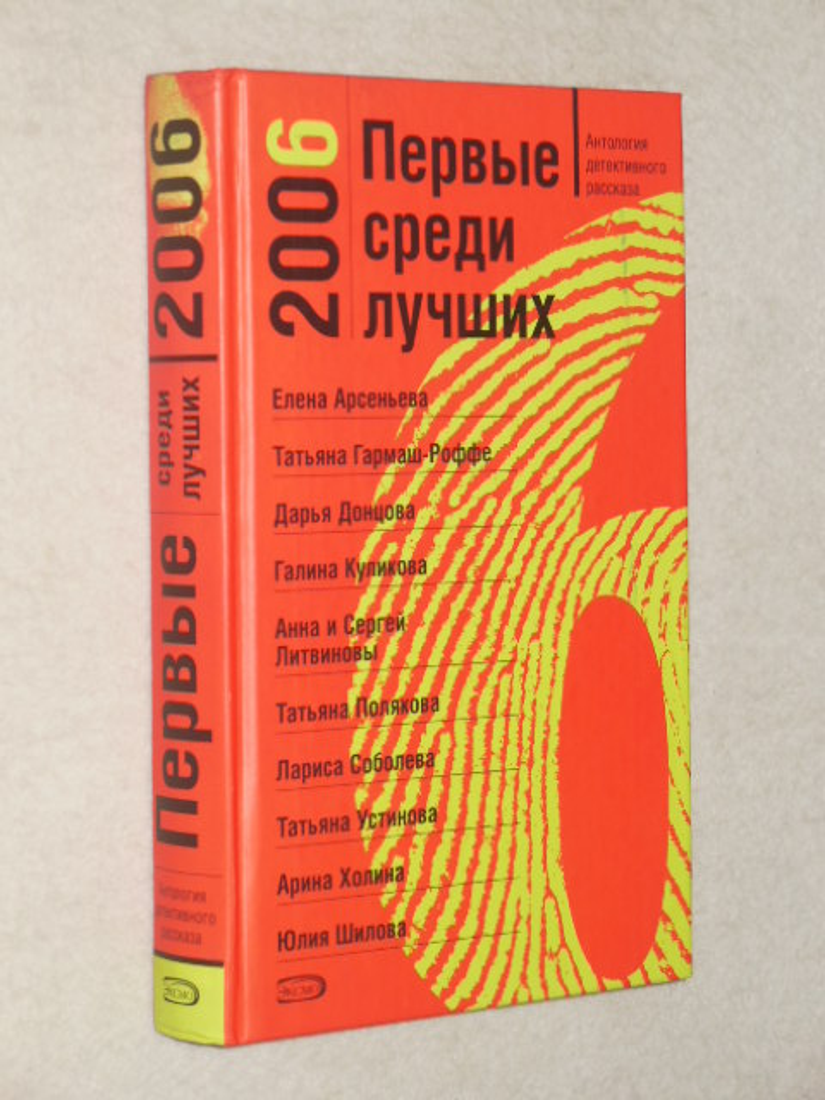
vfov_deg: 20.0
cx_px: 412
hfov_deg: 15.1
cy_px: 550
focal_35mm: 98
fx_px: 3114
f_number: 4.7
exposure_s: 1/60
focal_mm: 17.5
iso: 200
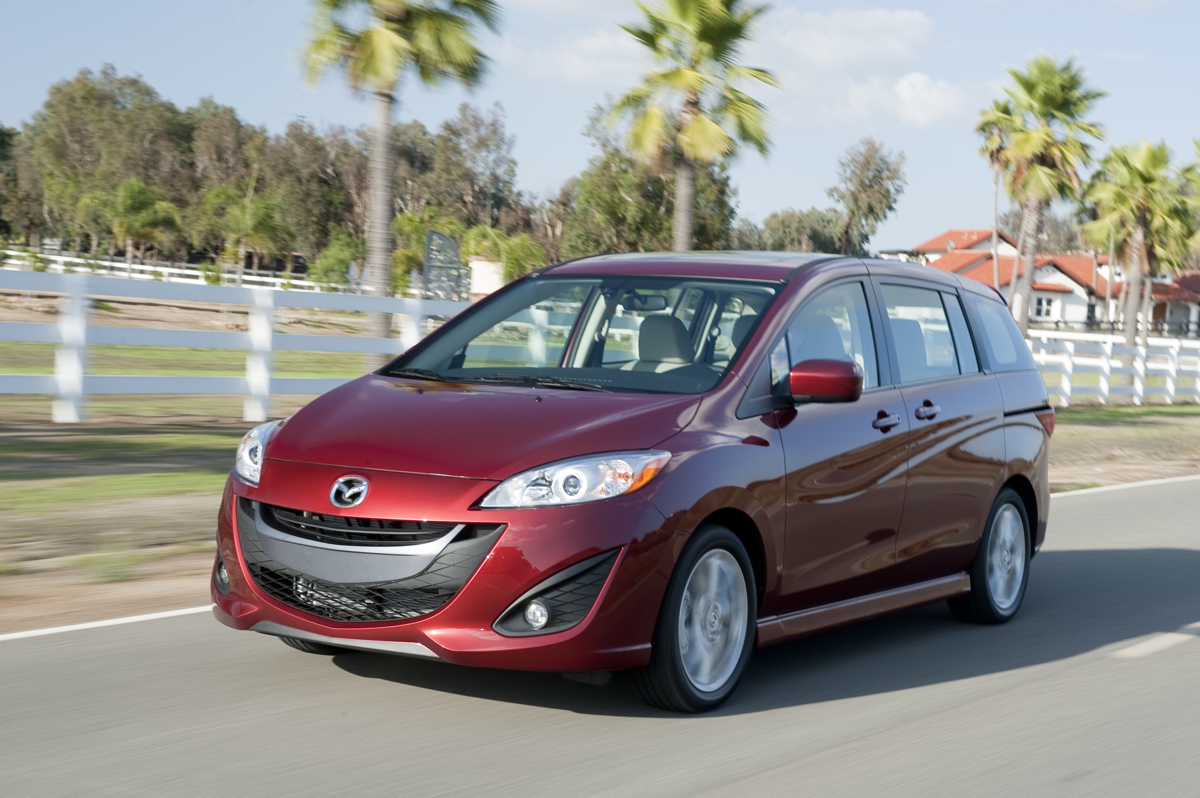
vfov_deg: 24.2
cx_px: 600
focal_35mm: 56
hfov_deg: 35.7
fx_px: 1865
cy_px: 399
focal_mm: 56
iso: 200
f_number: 11
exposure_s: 1/30
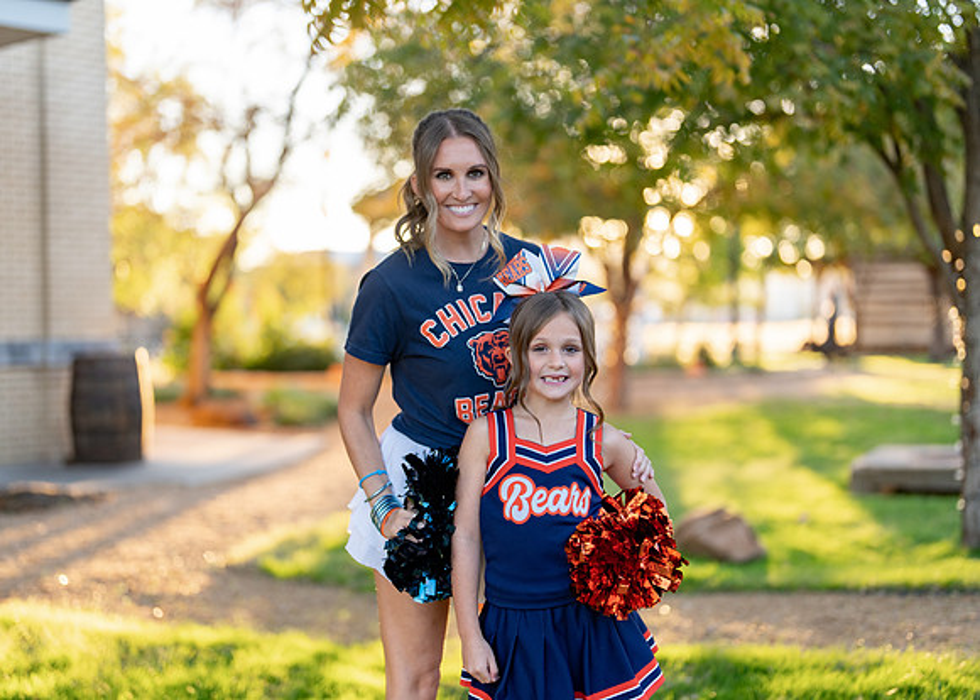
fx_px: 1471
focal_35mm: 53
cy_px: 350
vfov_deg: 26.7
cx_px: 455
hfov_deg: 36.8
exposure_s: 1/400
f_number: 1.2
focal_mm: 50
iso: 100
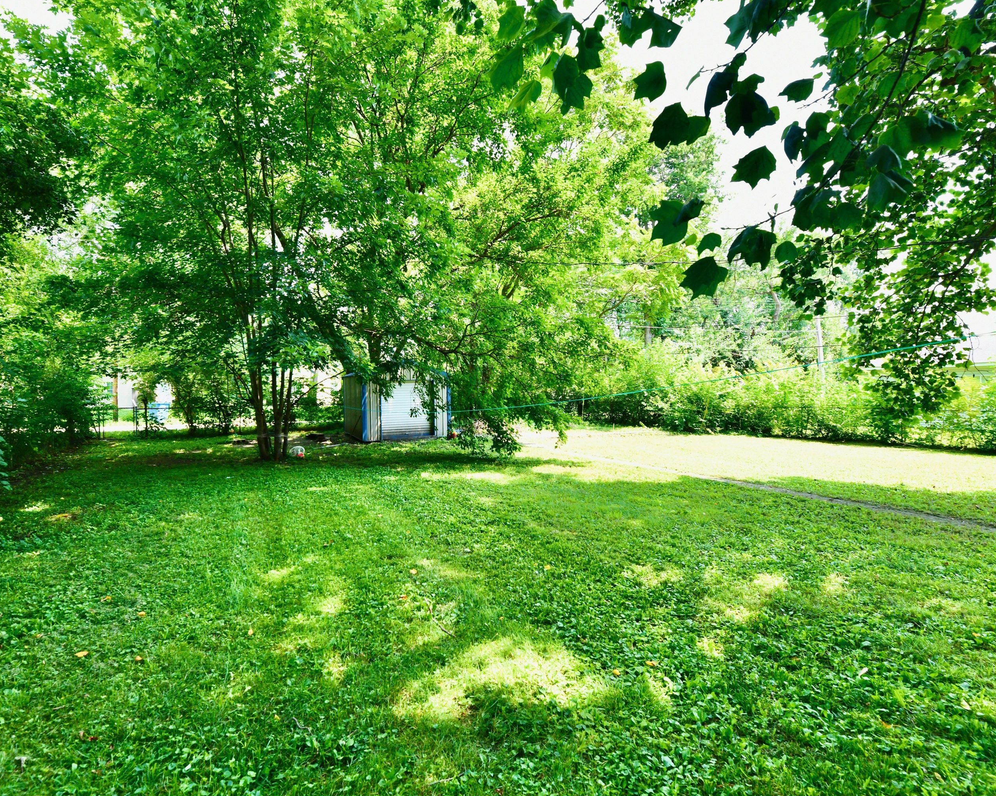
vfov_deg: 80.4
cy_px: 398
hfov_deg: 92.8
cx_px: 448
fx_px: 472
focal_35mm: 16
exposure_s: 1/200
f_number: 7.1
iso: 640
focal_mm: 14
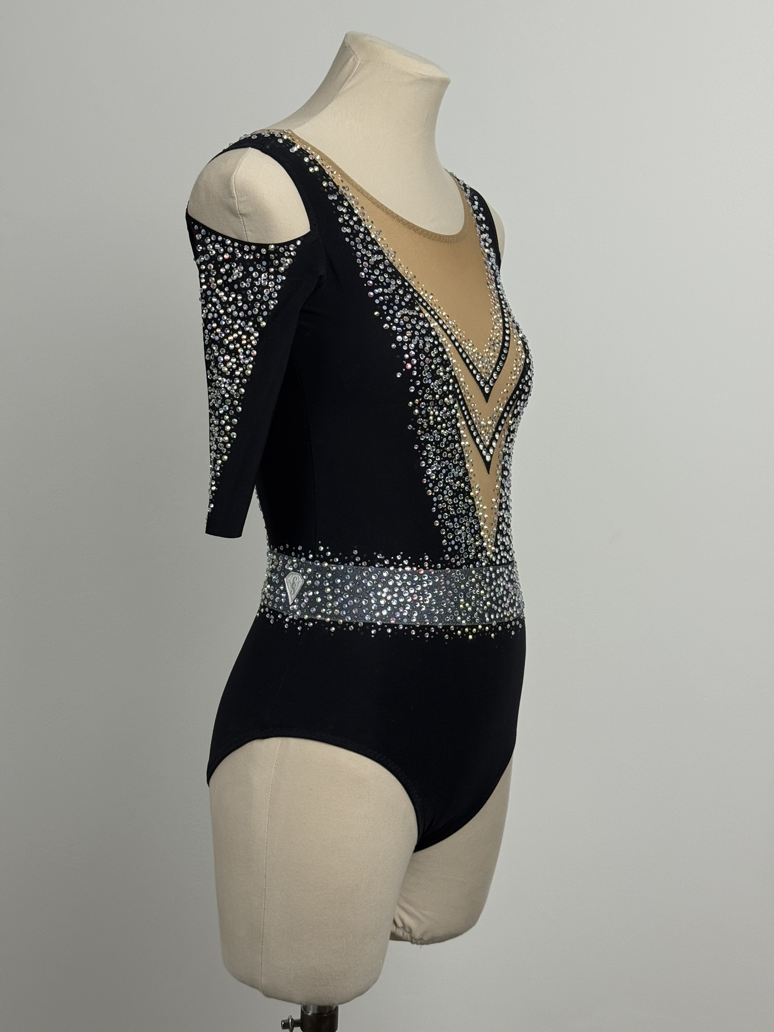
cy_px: 516
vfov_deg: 39.7
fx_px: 1431
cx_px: 387
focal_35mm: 48
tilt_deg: -6.2
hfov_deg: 30.3
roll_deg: +1.8
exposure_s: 1/100
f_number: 1.78
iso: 80
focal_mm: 6.76
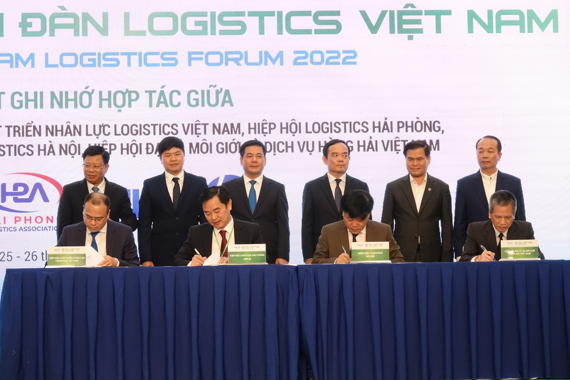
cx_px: 285
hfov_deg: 16.7
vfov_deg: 11.1
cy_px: 190
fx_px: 1947
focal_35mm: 123
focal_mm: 44.93
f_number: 5
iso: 1600
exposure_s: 1/125
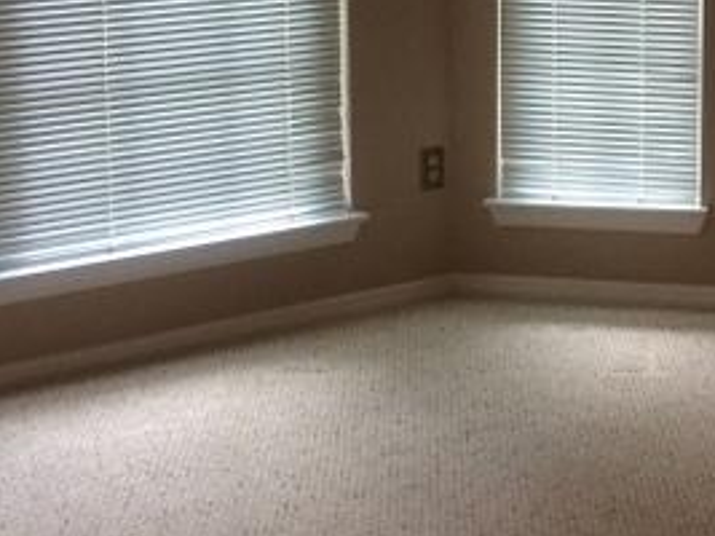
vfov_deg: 16.0
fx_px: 1858
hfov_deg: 21.3
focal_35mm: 90
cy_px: -27
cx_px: 637
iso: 125
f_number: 2.2
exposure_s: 1/30
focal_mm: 4.12
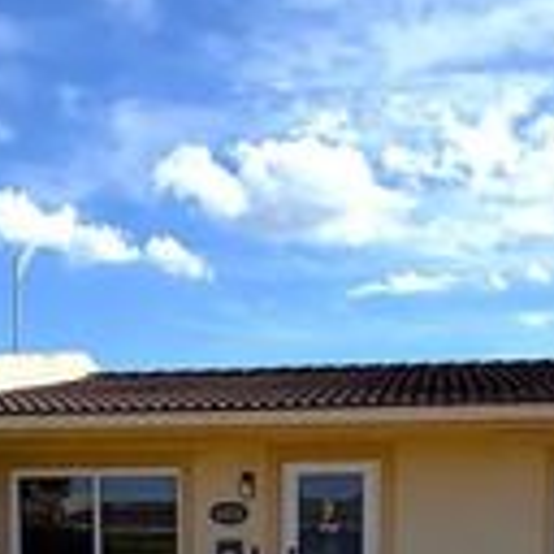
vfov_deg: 24.9
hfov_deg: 27.7
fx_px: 1123
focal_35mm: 62
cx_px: 277
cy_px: 671
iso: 20
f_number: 2.2
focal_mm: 2.22
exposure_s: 1/1497
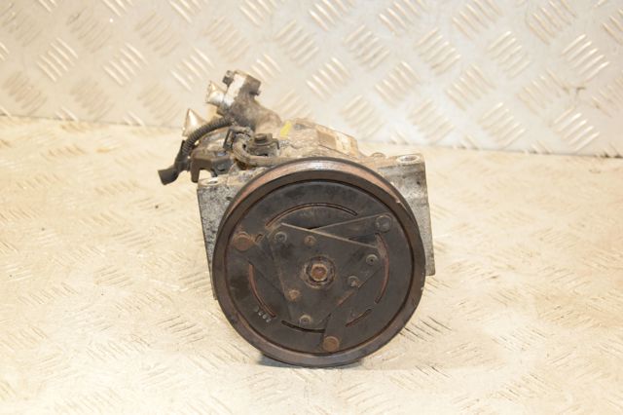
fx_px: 1297
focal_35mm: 75
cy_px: 208
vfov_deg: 18.2
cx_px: 312
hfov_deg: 27.0
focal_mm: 50
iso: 1600
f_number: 5.6
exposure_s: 1/160
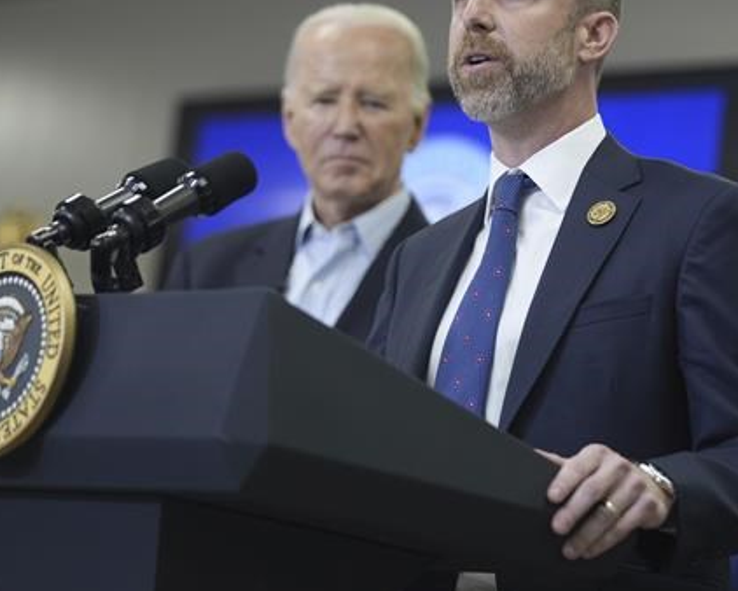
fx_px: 3759
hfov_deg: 11.2
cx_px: 416
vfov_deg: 9.0
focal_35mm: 172
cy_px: 239
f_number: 2.8
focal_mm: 119
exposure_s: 1/320
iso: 1600
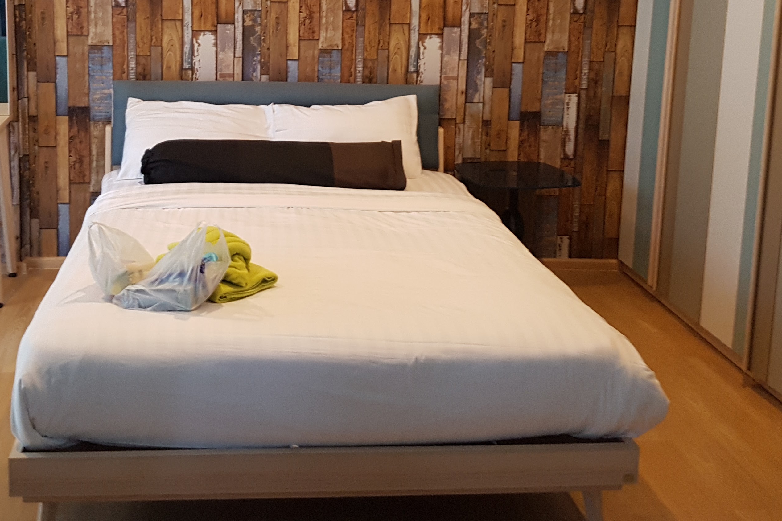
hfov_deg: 45.2
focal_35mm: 43
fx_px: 934
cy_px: 64
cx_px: 313
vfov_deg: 30.0
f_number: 1.7
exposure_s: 1/25
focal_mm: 4.2
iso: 250
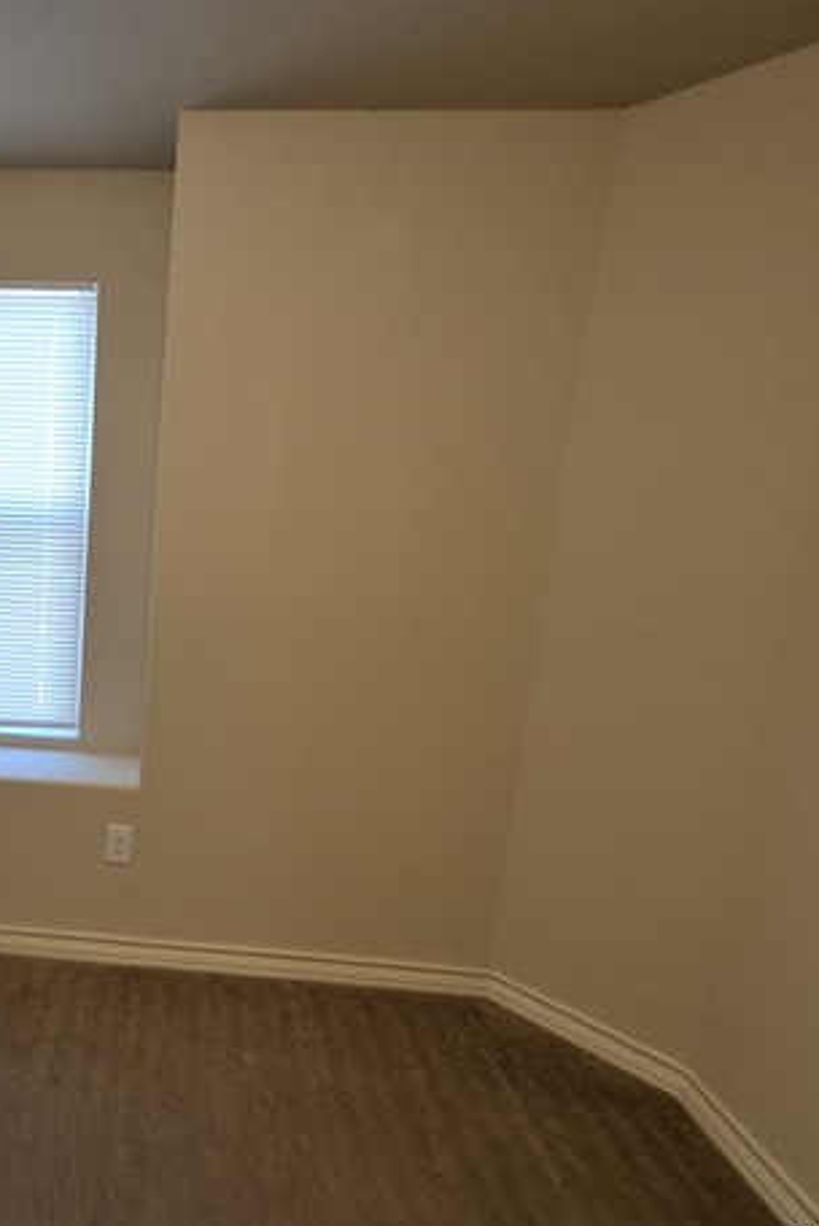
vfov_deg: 86.8
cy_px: 639
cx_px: 140
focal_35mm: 19
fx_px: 647
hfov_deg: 58.6
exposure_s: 1/60
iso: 200
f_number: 2.2
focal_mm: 1.74
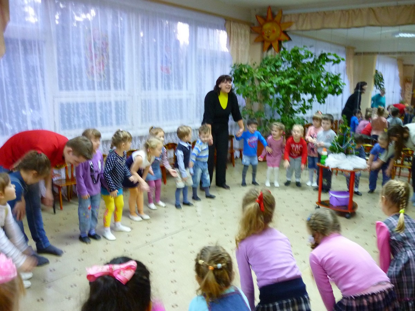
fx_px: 396
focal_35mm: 33
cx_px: 208
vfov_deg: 42.9
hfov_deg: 55.4
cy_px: 156
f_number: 2.8
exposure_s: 1/20
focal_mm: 5.5
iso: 400
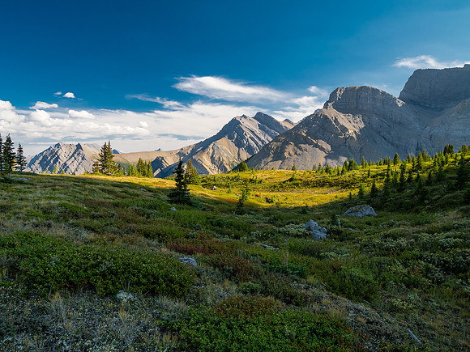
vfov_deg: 56.8
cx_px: 235
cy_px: 176
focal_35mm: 24
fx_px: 326
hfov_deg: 71.6
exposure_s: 1/60
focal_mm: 12
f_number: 8
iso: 200
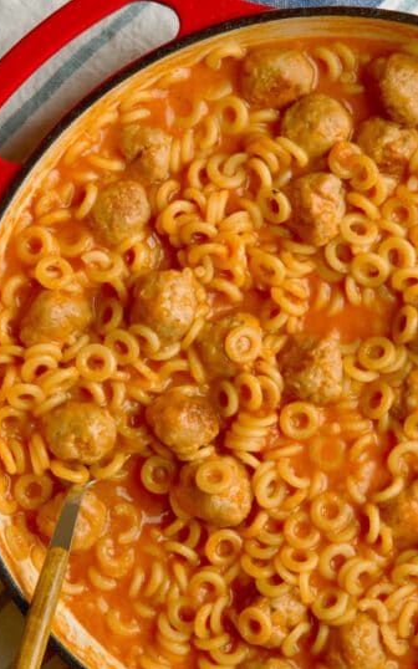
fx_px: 1587
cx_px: 205
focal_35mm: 87
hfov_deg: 15.0
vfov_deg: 23.8
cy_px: 334
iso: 2500
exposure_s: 1/160
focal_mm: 85
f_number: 11
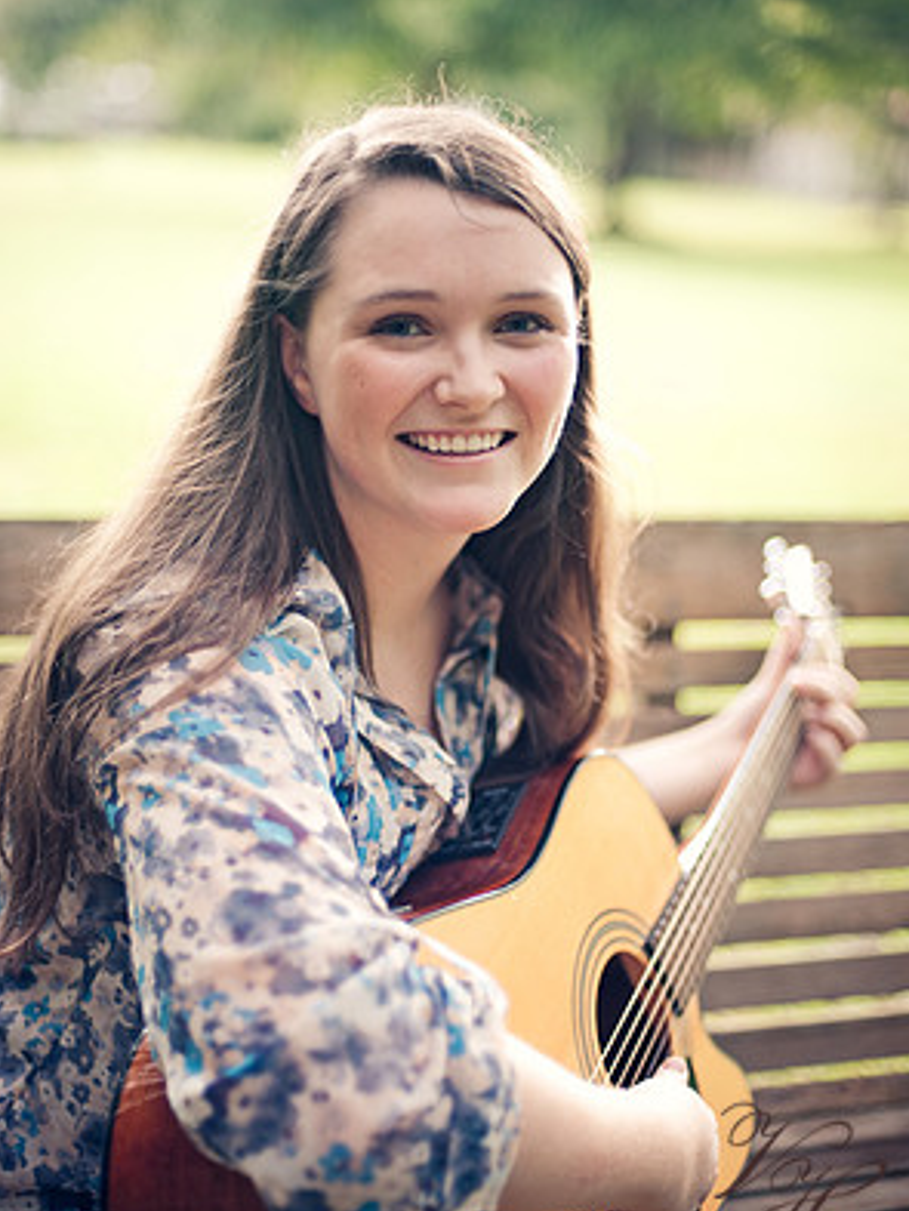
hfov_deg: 26.6
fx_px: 1925
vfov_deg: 34.9
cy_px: 613
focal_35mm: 55
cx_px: 458
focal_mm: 50
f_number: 1.4
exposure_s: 1/100
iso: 200
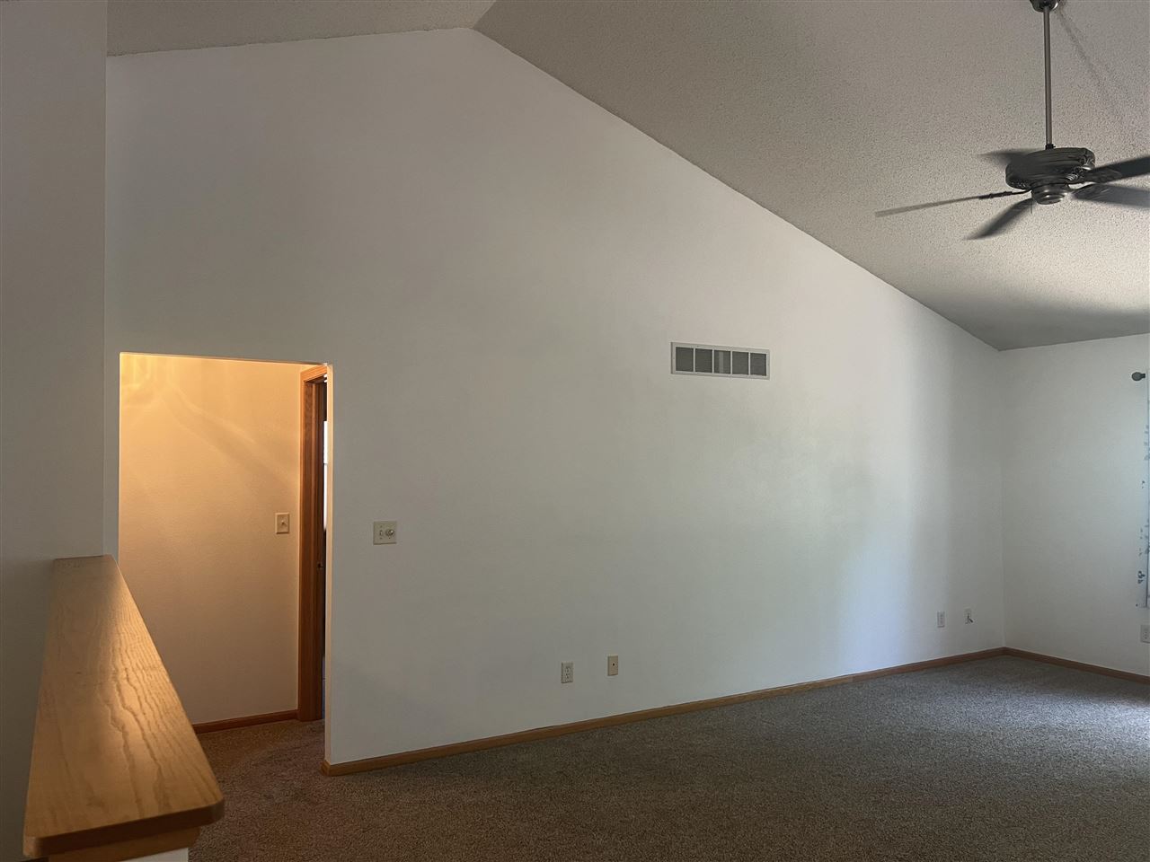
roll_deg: +0.8
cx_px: 575
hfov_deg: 67.3
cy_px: 431
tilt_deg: +0.8
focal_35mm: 26
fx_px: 864
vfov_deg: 53.1
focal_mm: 5.7
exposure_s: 1/60
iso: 125
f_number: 1.5
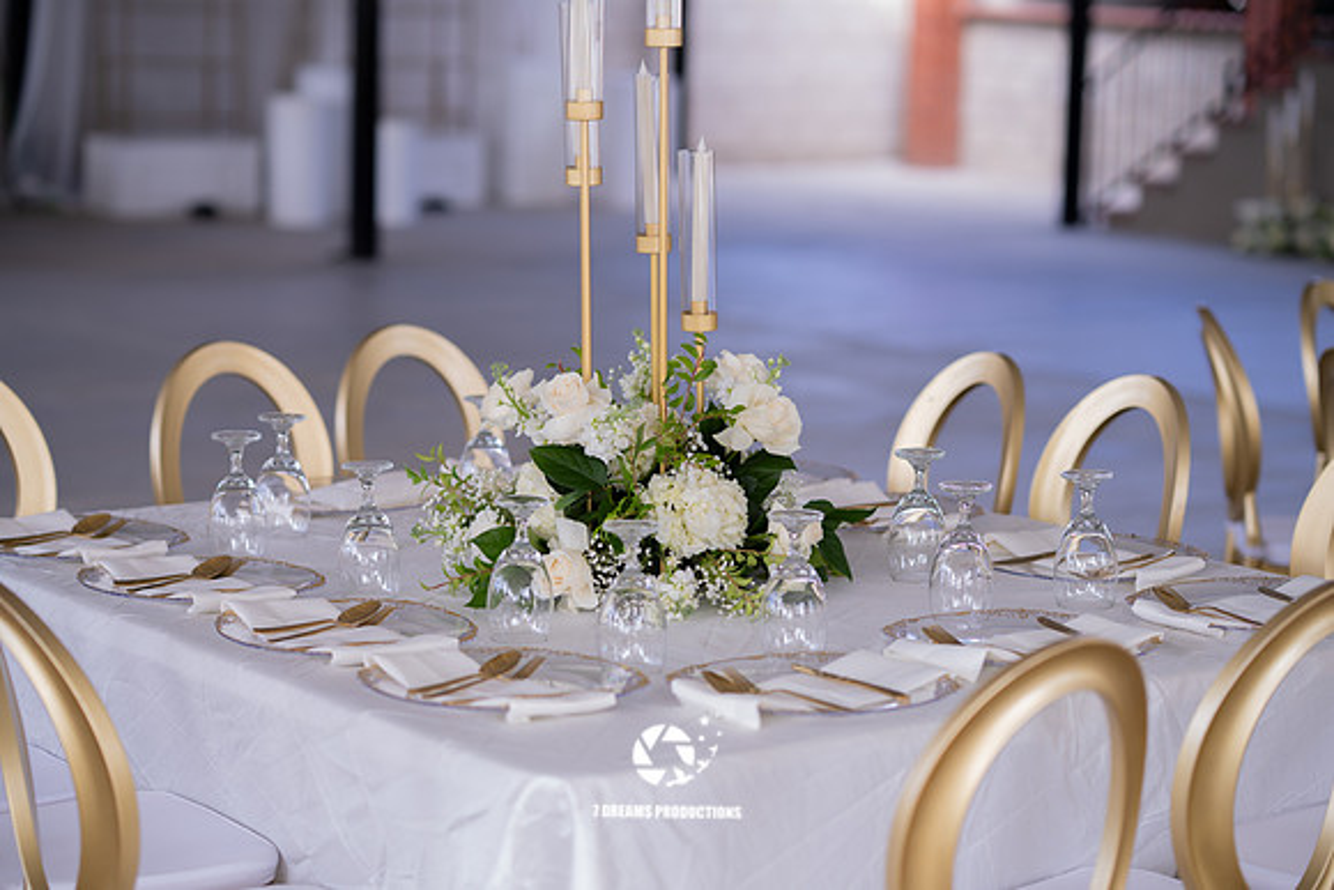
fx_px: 3150
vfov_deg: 16.1
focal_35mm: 85
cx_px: 667
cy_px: 445
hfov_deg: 23.9
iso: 50
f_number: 2
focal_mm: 85
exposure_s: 1/200
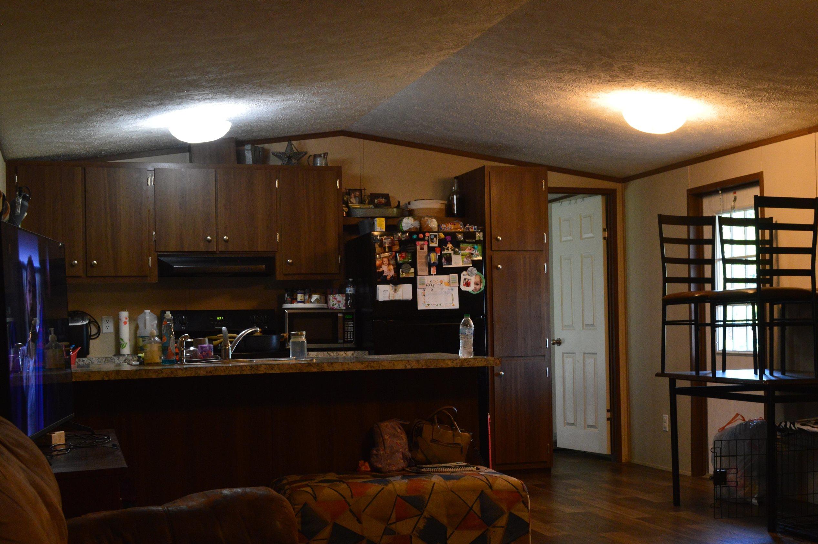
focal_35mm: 51
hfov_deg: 38.8
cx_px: 470
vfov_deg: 26.4
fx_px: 1158
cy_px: 321
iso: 720
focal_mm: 28
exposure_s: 1/15
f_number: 6.3
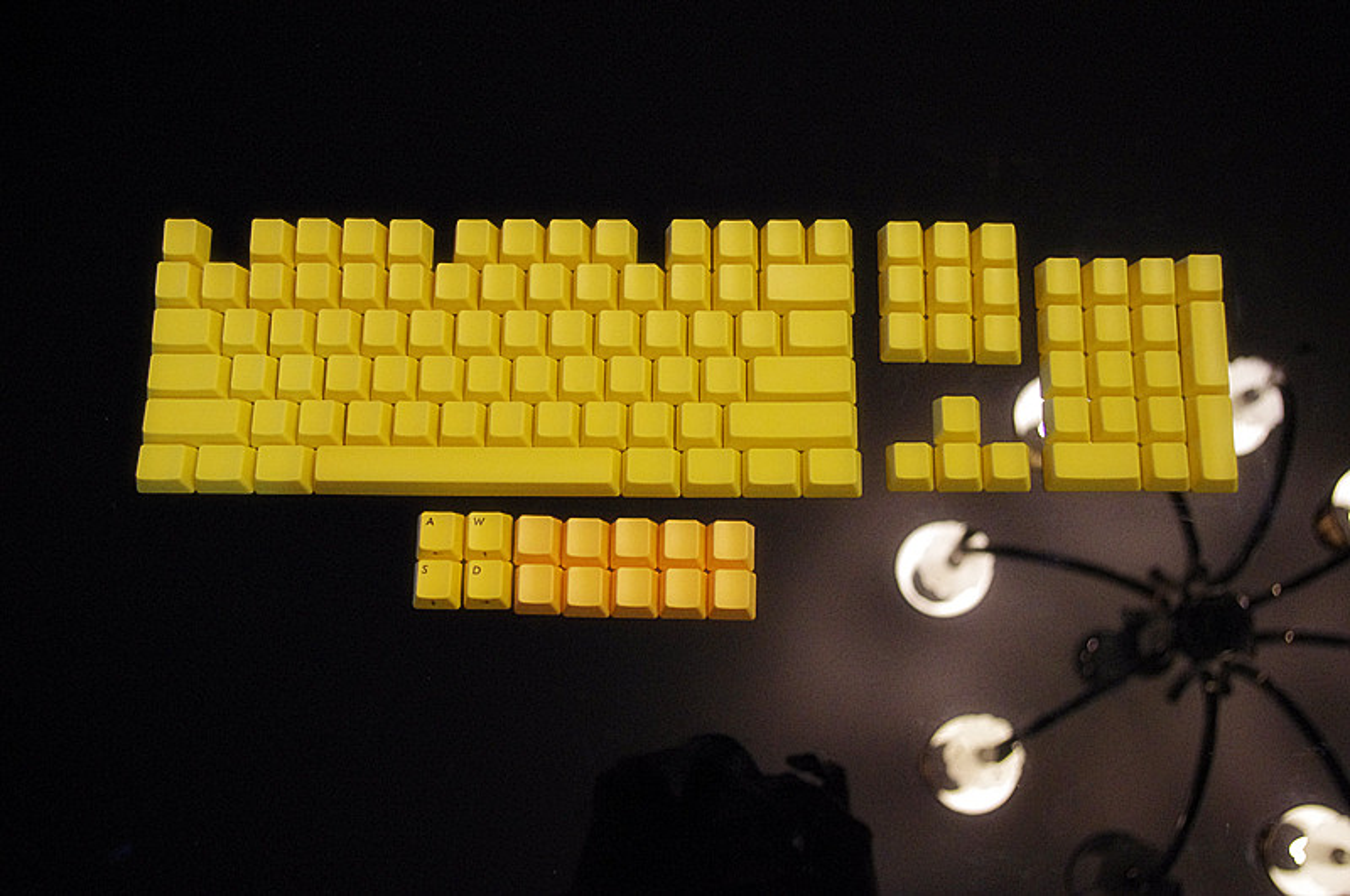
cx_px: 675
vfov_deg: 31.8
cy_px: 448
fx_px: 1573
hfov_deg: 46.5
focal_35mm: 42
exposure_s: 1/40
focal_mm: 28.13
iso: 3200
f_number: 4
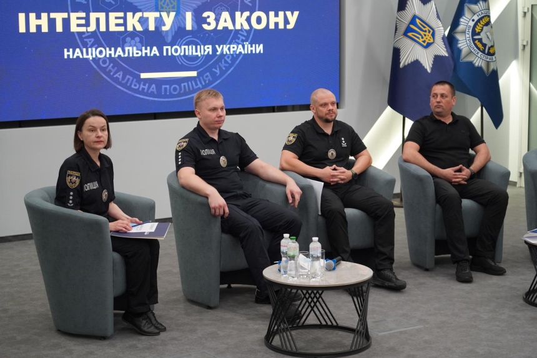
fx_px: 1104
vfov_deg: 18.4
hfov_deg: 27.3
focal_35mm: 74
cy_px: 179
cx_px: 268
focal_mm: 74
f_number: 4
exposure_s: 1/160
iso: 3200
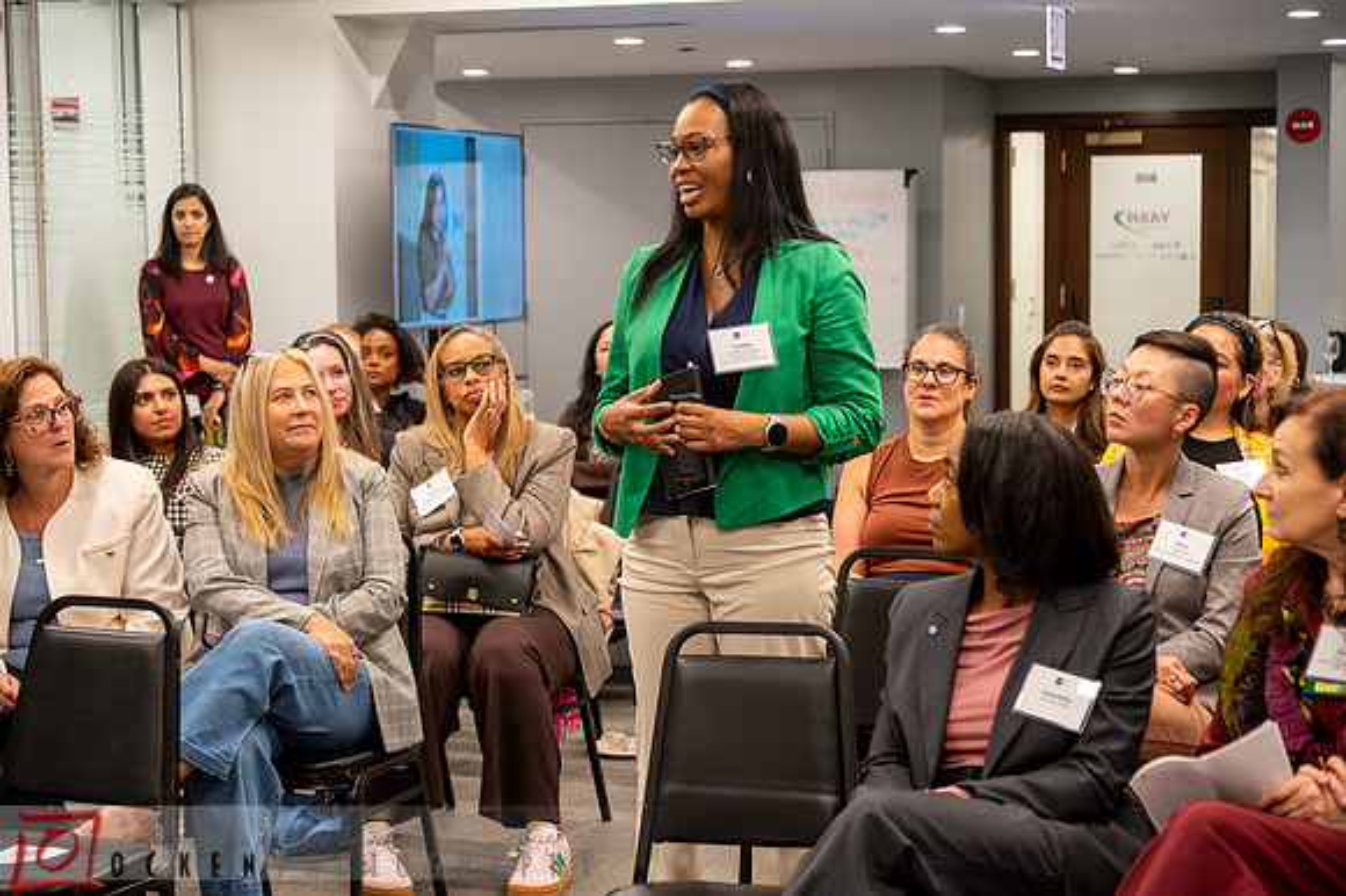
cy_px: 448
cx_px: 673
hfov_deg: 31.0
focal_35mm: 65
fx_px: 2429
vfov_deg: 20.9
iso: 1600
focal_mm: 65
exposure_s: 1/100
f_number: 4
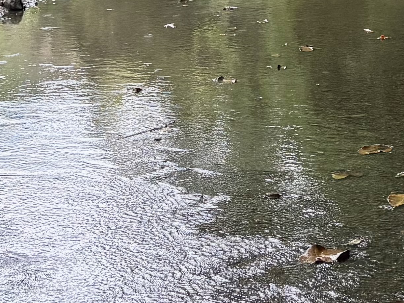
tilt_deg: +7.7
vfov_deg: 10.7
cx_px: 172
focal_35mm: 121
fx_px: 1413
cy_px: -386
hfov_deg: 16.3
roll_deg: +2.7
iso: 64
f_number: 1.6
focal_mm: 5.96
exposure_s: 1/959
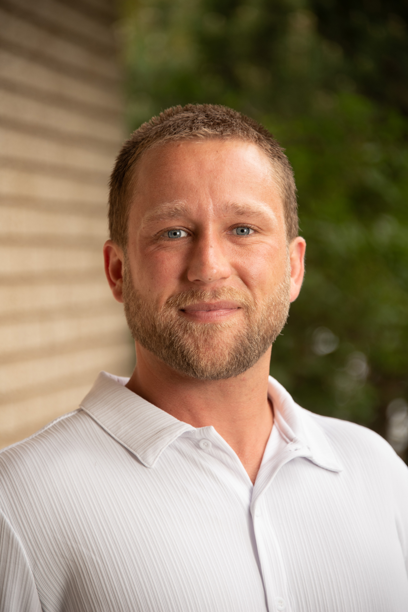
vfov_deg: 9.8
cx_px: 204
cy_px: 306
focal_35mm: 210
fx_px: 3566
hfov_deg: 6.5
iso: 250
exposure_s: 1/200
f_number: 5.6
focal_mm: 210
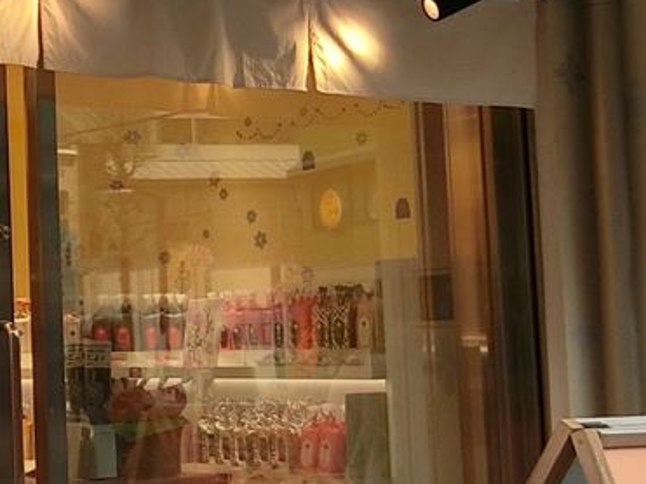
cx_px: -352
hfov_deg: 20.2
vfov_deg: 18.0
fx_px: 1530
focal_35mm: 82
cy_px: 226
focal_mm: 4.06
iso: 80
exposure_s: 1/200
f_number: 2.7
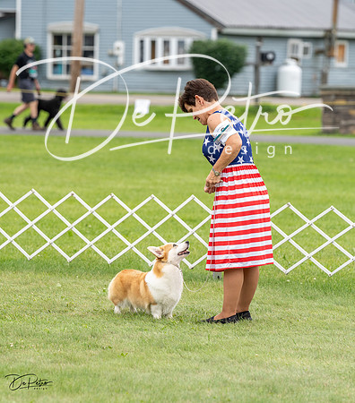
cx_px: 134
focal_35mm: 271
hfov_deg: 6.0
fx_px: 3362
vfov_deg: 6.9
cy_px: 202
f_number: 5
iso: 400
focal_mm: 200
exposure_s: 1/800
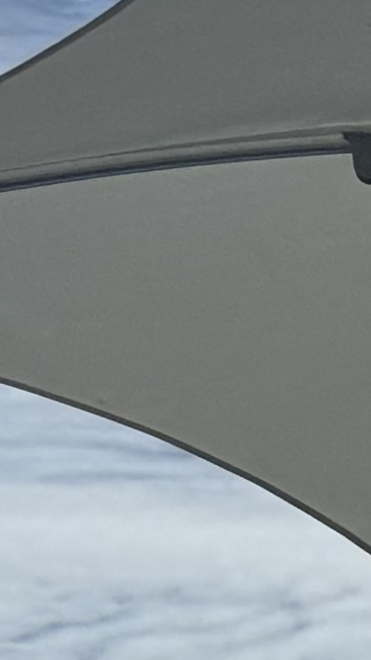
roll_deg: -0.1
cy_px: 1398
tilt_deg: +2.6
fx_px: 3919
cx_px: 2591
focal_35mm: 224
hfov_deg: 3.9
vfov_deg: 9.0
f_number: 1.78
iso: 80
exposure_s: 1/12346
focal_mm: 6.76
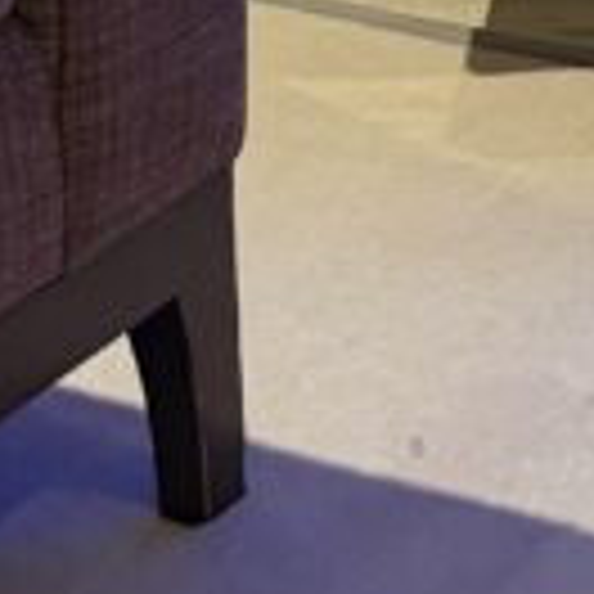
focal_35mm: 164
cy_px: -994
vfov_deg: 9.2
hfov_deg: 10.0
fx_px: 3184
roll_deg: -0.8
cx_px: 1107
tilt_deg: -7.8
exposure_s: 1/50
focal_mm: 6.76
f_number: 1.78
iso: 250
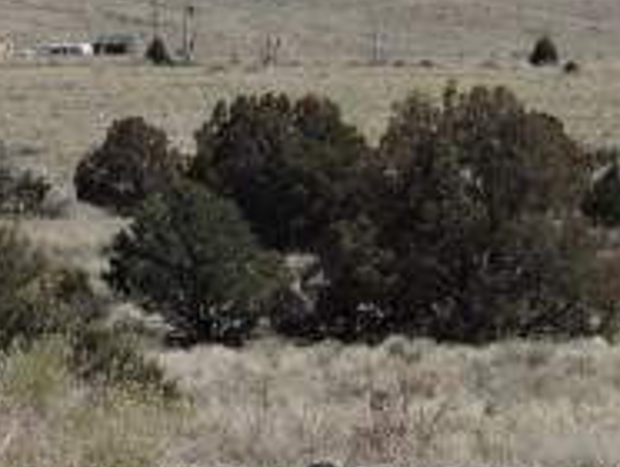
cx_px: 250
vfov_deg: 3.0
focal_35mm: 498
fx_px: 8931
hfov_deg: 4.0
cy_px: -73
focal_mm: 25.9
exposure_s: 1/1000
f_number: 4.4
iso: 100
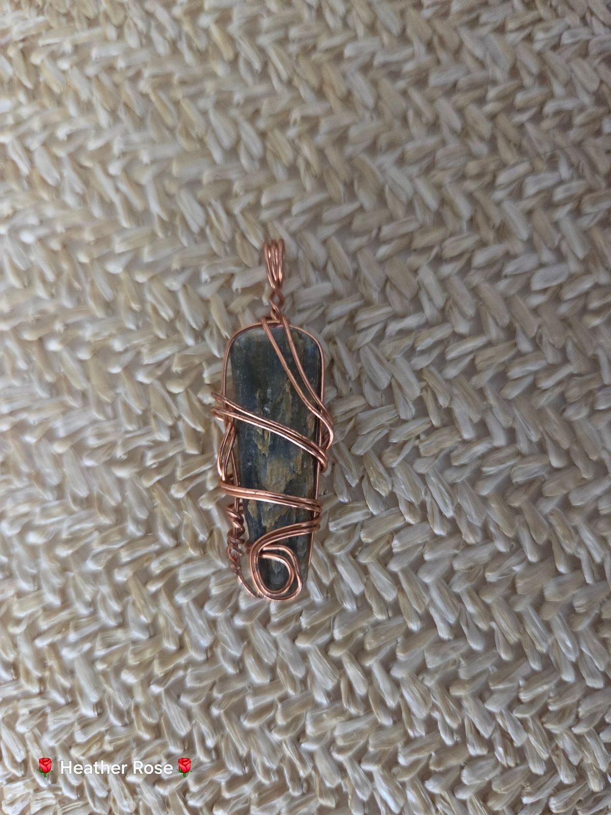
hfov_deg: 58.9
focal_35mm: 23
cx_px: 306
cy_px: 408
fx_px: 541
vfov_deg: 73.9
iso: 1600
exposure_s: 1/120
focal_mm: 5.4
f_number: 1.8
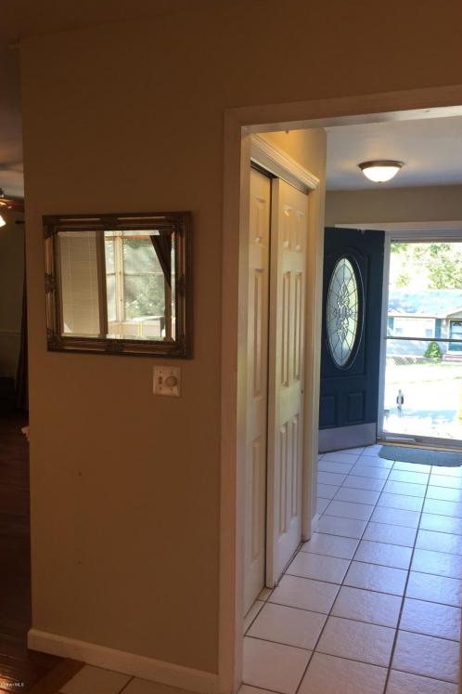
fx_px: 597
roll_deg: -0.5
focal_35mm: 31
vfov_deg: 60.3
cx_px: 230
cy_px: 350
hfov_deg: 42.3
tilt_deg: -5.7
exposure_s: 1/60
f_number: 2.2
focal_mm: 4.15
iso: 40
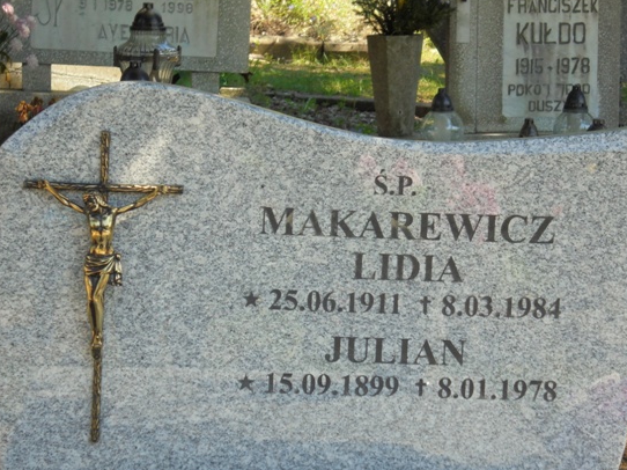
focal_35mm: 111
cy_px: 247
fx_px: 2010
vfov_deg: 13.3
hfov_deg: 17.7
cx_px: 322
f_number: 4.7
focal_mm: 16.9
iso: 100
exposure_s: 1/125
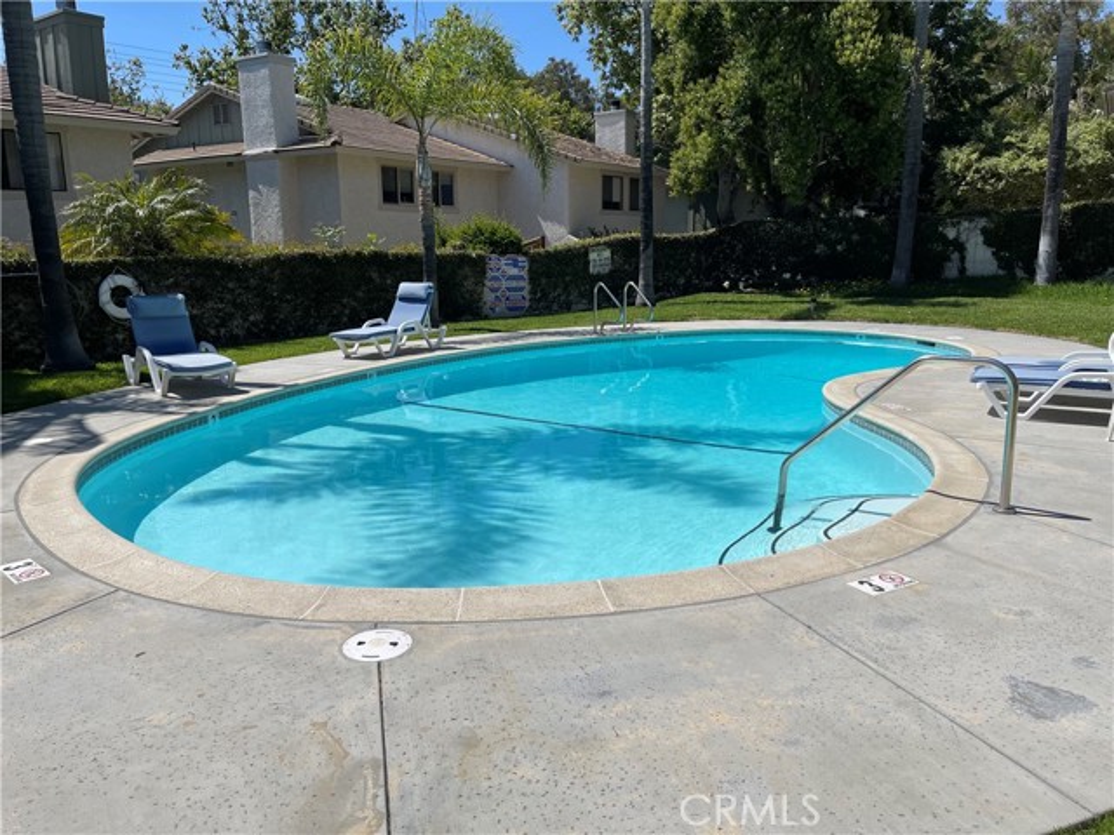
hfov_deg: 67.3
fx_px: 837
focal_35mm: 26
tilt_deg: -12.1
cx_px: 557
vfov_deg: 53.1
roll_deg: -0.1
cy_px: 418
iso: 32
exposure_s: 1/7407
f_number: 1.6
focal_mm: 5.1
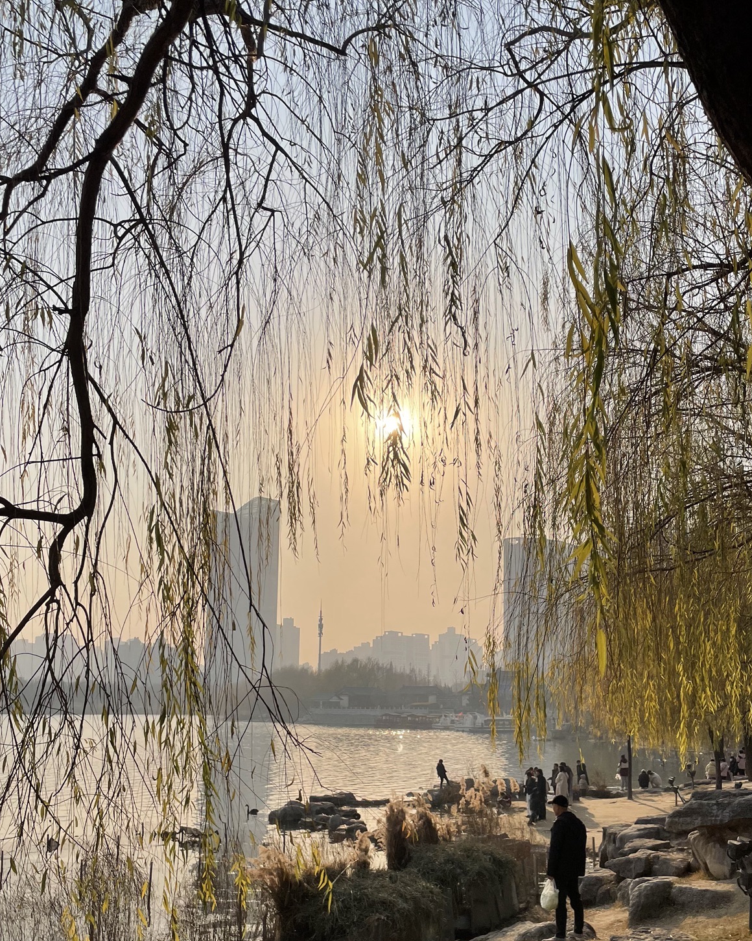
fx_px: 974
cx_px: 404
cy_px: 597
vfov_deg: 50.9
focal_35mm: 35
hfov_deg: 42.2
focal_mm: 4.2
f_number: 1.6
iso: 32
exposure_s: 1/7299
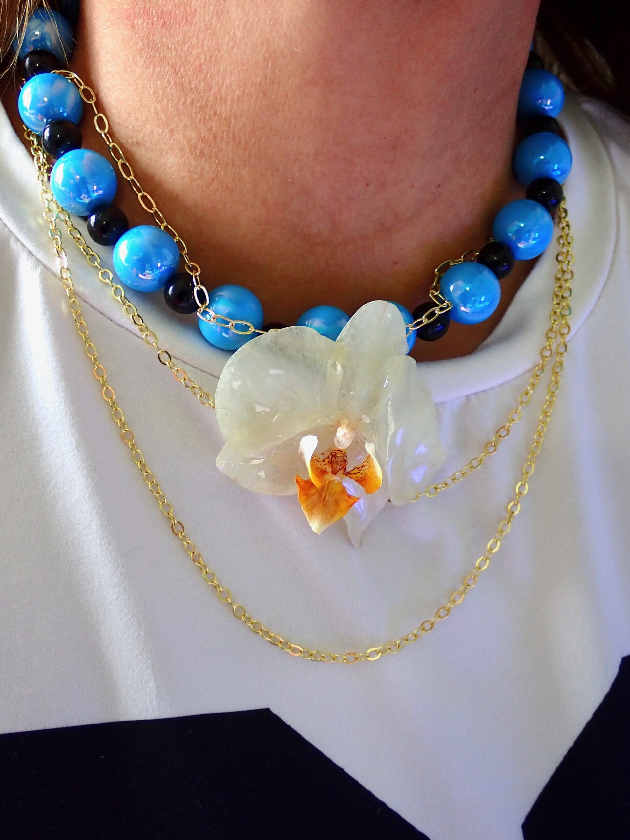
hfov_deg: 29.1
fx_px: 1213
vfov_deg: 38.2
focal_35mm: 50
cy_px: 420
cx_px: 315
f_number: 3.2
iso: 200
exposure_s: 1/80
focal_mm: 9.01
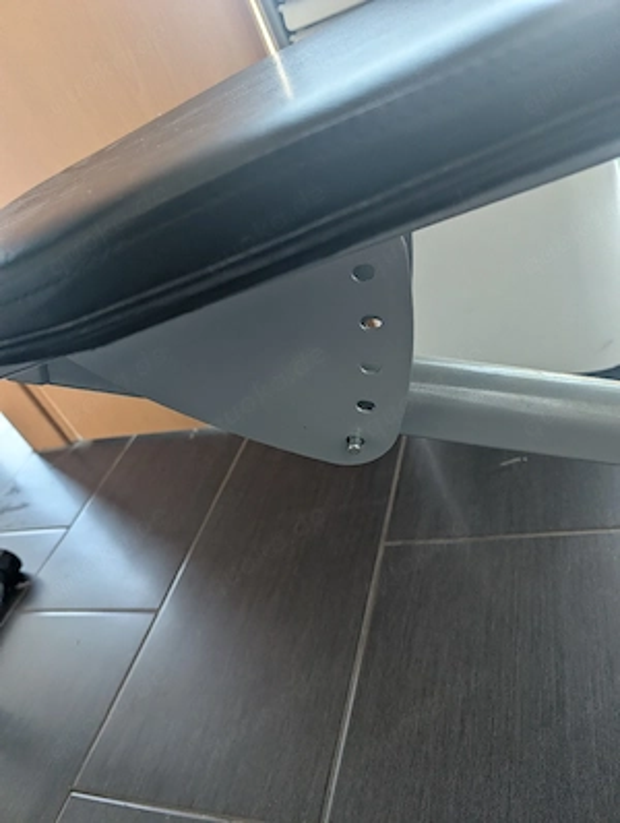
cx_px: 310
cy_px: 412
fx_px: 571
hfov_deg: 57.0
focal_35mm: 24
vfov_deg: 71.5
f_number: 1.68
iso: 448
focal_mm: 6.9
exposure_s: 1/250
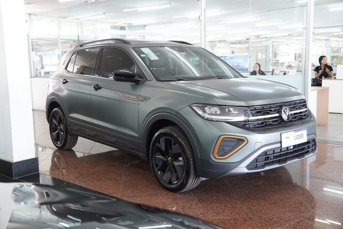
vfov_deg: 34.2
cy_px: 114
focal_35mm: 39
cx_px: 172
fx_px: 372
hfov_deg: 49.5
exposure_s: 1/40
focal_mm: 26
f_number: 2.8
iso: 400
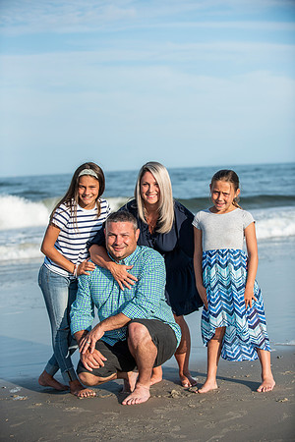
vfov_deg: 28.8
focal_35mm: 70
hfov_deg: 19.5
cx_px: 148
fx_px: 860
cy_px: 221
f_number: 3.5
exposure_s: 1/4000
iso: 250
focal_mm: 70
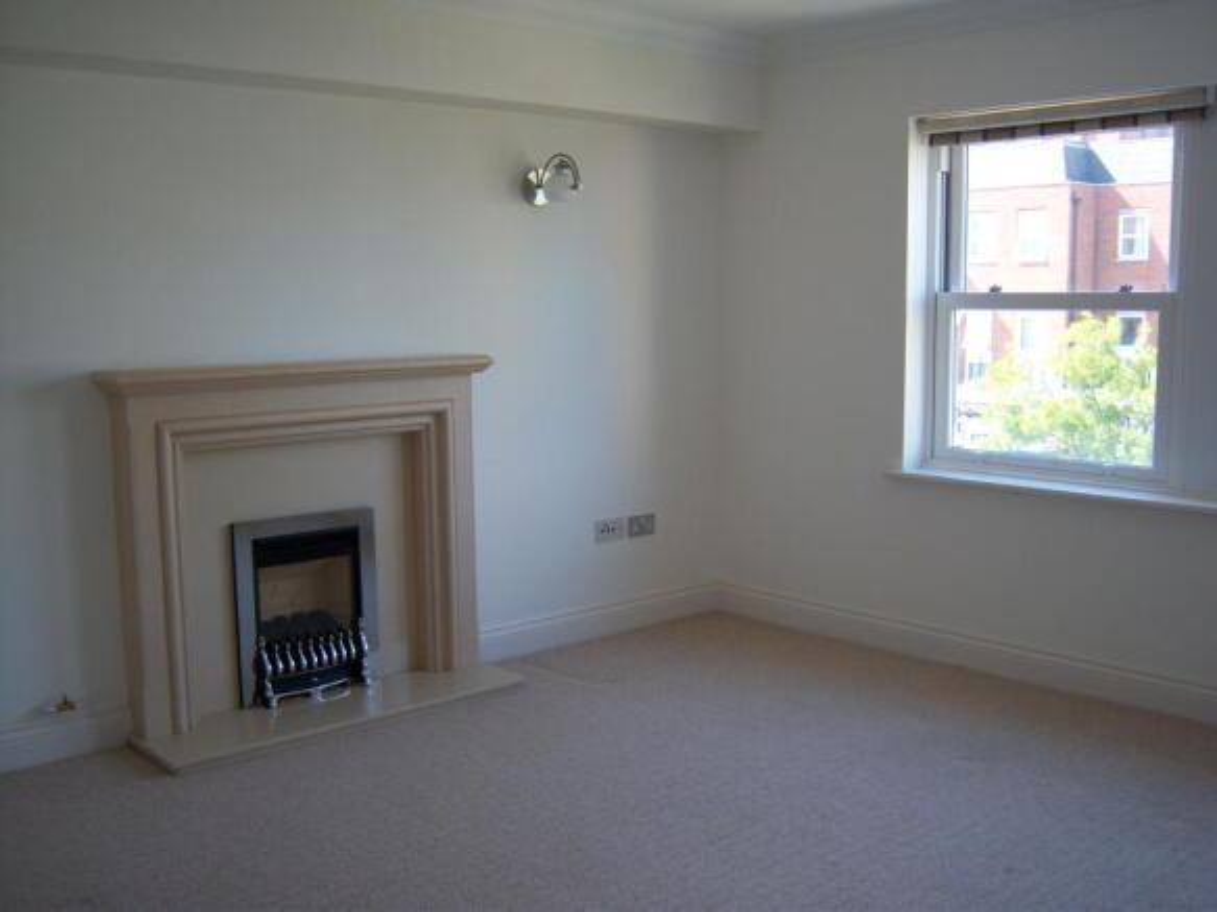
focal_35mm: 36
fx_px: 1265
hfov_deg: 51.4
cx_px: 608
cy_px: 456
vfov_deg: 39.6
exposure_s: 1/80
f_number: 2.8
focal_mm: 7.5
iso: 80
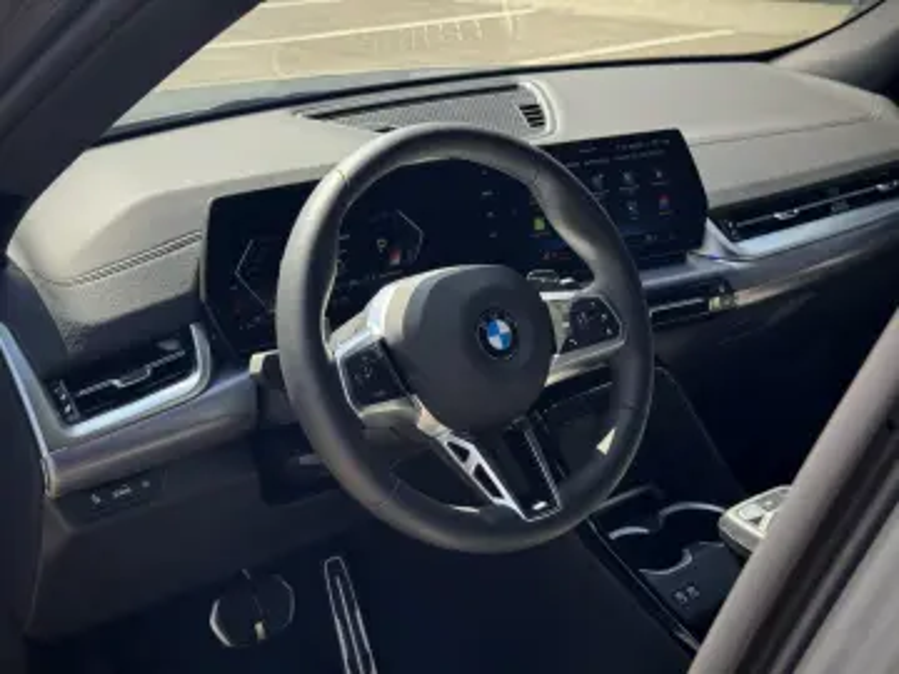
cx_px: 450
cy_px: 337
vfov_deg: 30.3
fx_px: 1247
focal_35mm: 48
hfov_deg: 39.7
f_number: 1.78
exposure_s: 1/484
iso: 64
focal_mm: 6.76
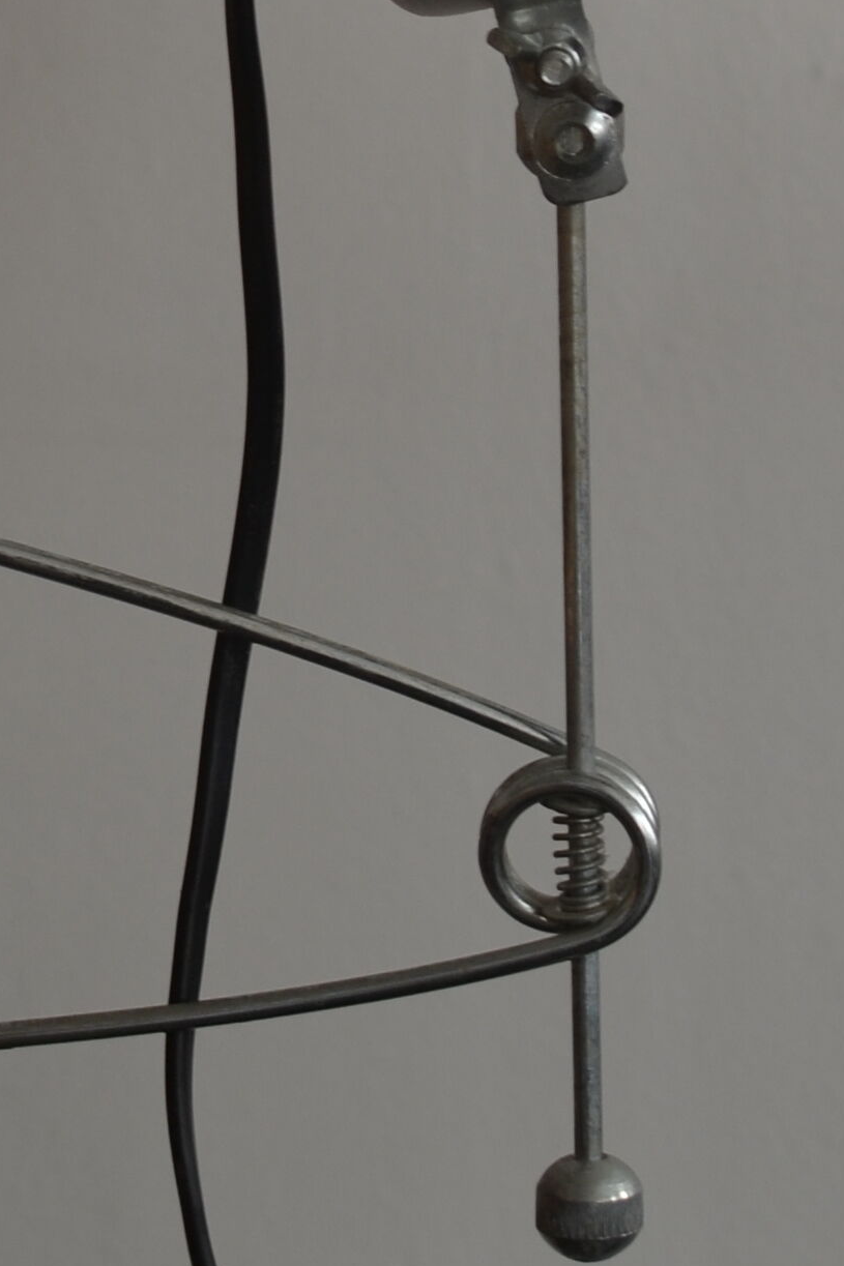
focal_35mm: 198
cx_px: 774
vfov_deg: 10.1
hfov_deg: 6.9
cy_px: -534
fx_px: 6960
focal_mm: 35
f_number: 3.5
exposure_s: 1/40
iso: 100
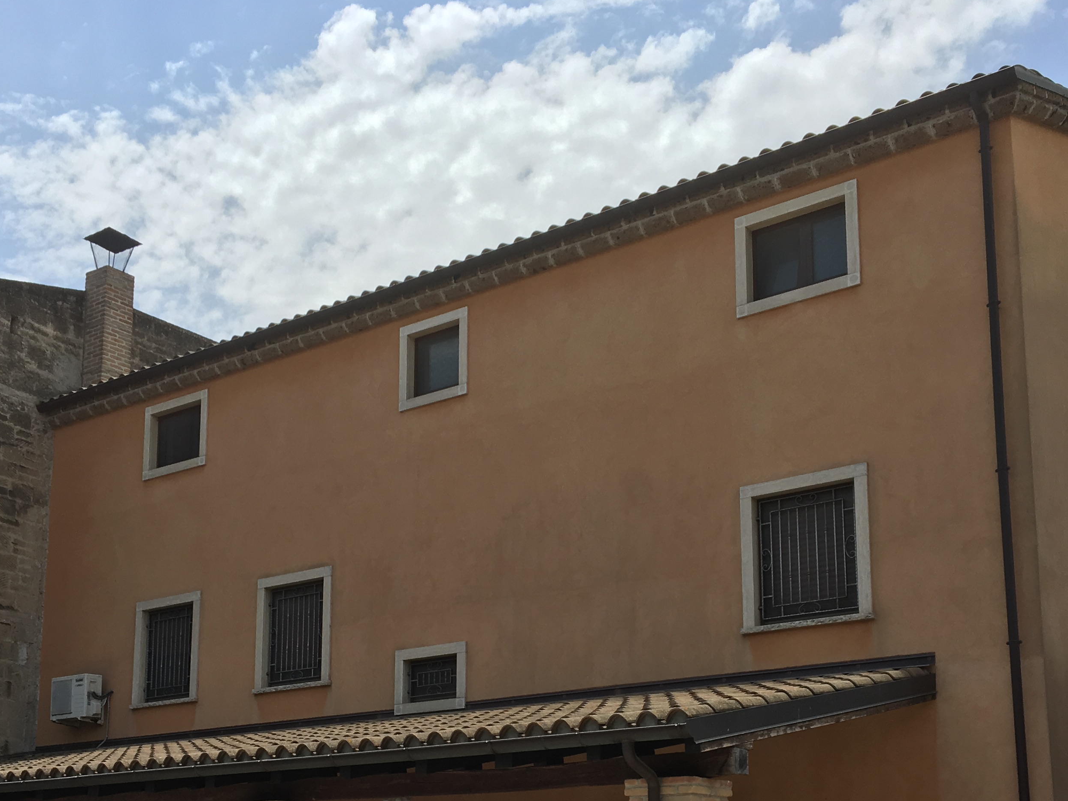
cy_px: 626
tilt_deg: +9.8
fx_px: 1450
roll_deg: +0.0
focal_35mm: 47
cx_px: 511
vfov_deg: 30.2
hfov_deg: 40.4
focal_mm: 4.15
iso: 25
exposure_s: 1/1570
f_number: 2.2
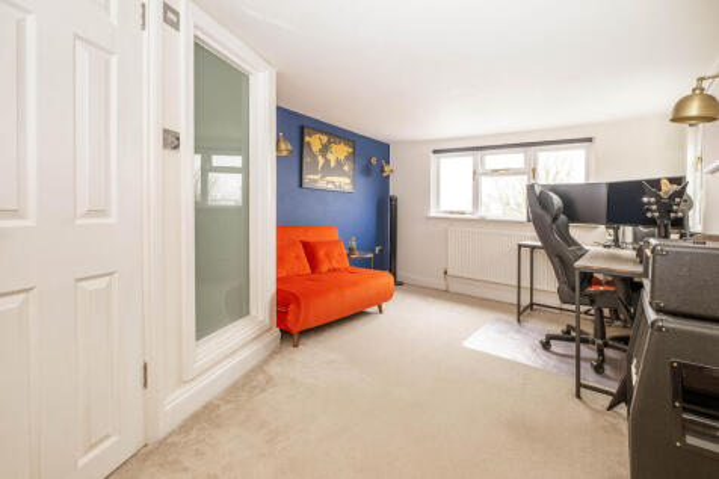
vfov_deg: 77.3
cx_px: 360
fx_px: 299
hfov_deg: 100.4
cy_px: 240
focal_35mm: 15
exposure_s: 1/25
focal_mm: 10
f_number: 5.6
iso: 400
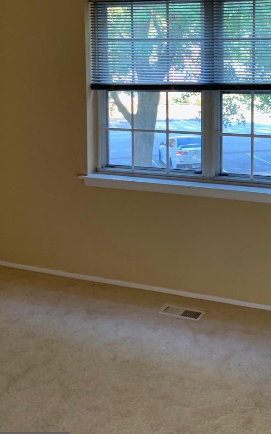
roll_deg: -0.2
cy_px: 116
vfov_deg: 43.1
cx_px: 220
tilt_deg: -4.5
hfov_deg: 27.9
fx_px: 532
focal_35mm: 45
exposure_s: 1/60
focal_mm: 4.25
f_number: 1.8
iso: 80
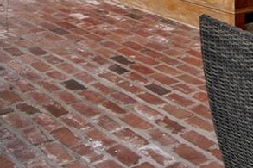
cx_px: 177
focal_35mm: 82
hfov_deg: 24.6
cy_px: -145
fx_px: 576
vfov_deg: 14.4
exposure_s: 1/10
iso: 100
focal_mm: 10
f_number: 7.1
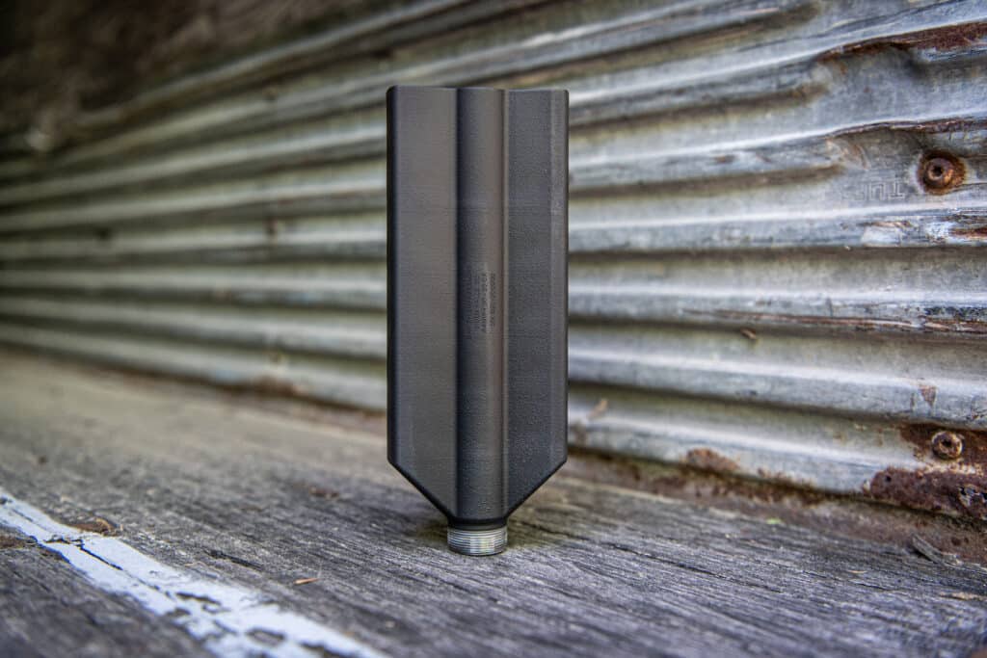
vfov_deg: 38.9
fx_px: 932
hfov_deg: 55.8
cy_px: 329
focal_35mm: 34
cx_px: 494
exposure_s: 1/320
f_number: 3.5
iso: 1000
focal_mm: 34
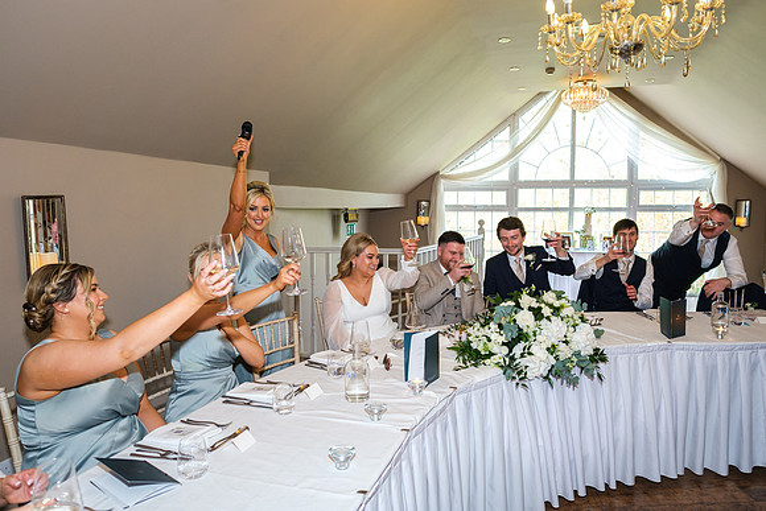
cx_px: 391
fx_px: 526
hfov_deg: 72.2
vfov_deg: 51.9
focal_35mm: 25
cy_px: 250
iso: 1250
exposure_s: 1/160
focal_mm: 16
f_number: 2.5
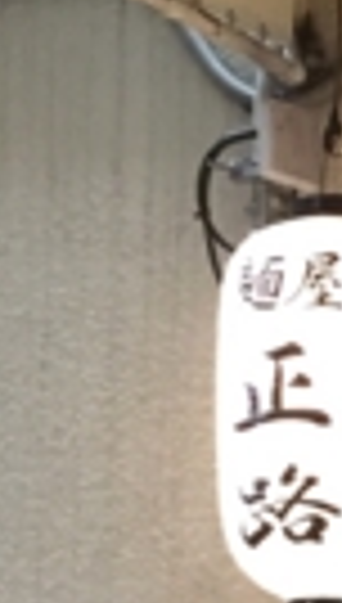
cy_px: 684
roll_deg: -0.6
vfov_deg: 11.3
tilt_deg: +4.6
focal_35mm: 188
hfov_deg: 6.1
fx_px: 3012
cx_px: 950
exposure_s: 1/30
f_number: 2.2
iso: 125
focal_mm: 4.15
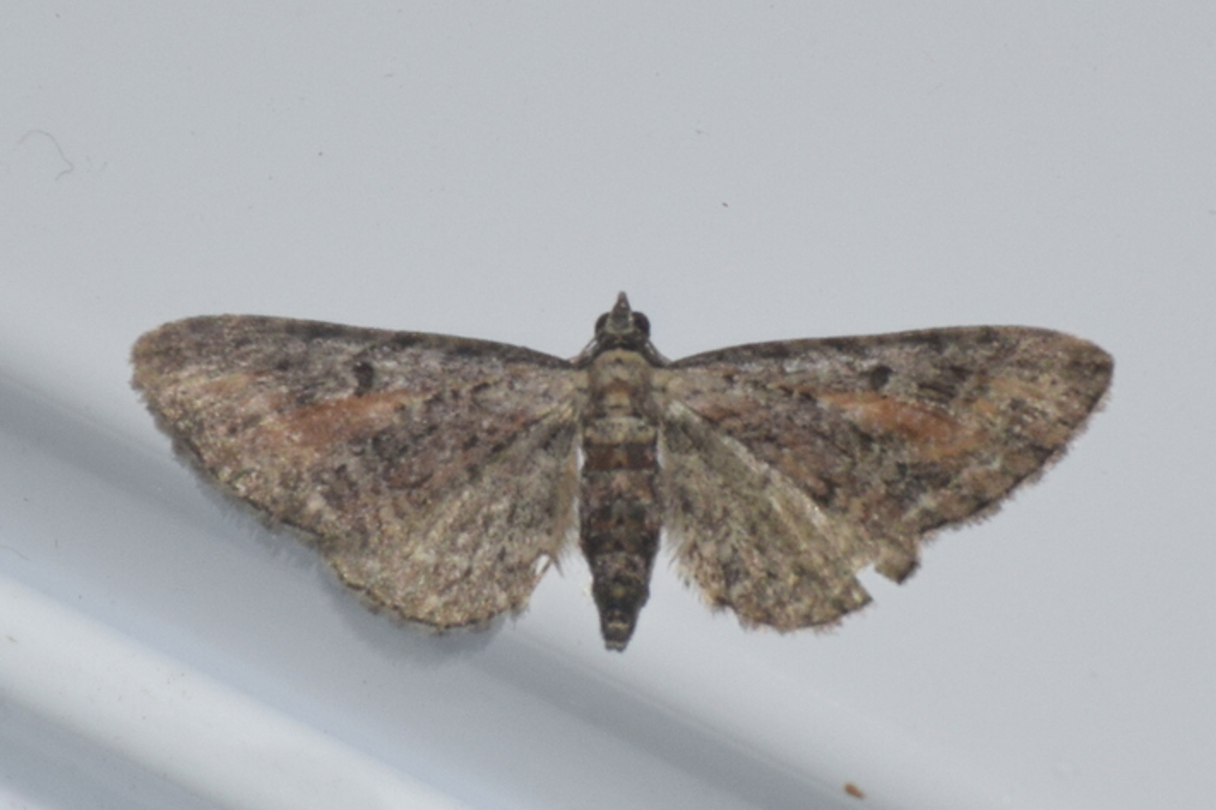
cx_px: 668
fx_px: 9590
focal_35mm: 284
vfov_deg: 4.8
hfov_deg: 7.3
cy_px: 442
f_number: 5.6
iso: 320
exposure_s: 1/200
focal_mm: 140
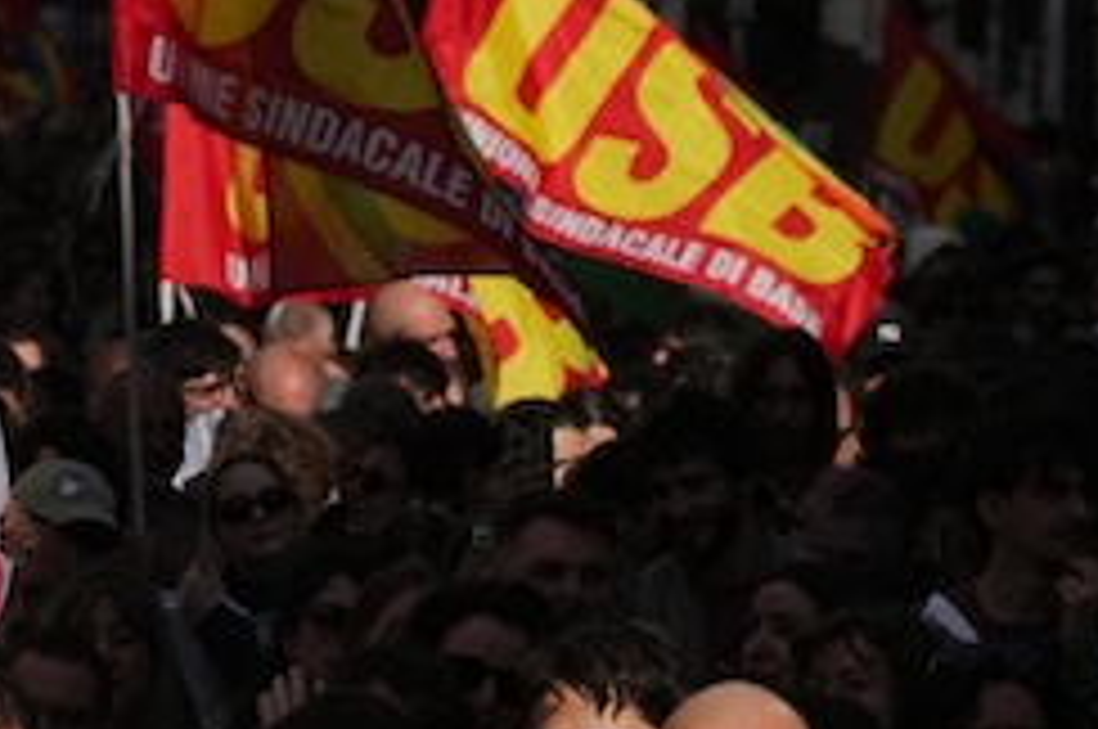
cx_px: -346
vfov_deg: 1.5
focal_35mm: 921
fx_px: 28053
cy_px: 493
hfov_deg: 2.2
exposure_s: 1/5000
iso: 1000
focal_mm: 229
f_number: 10
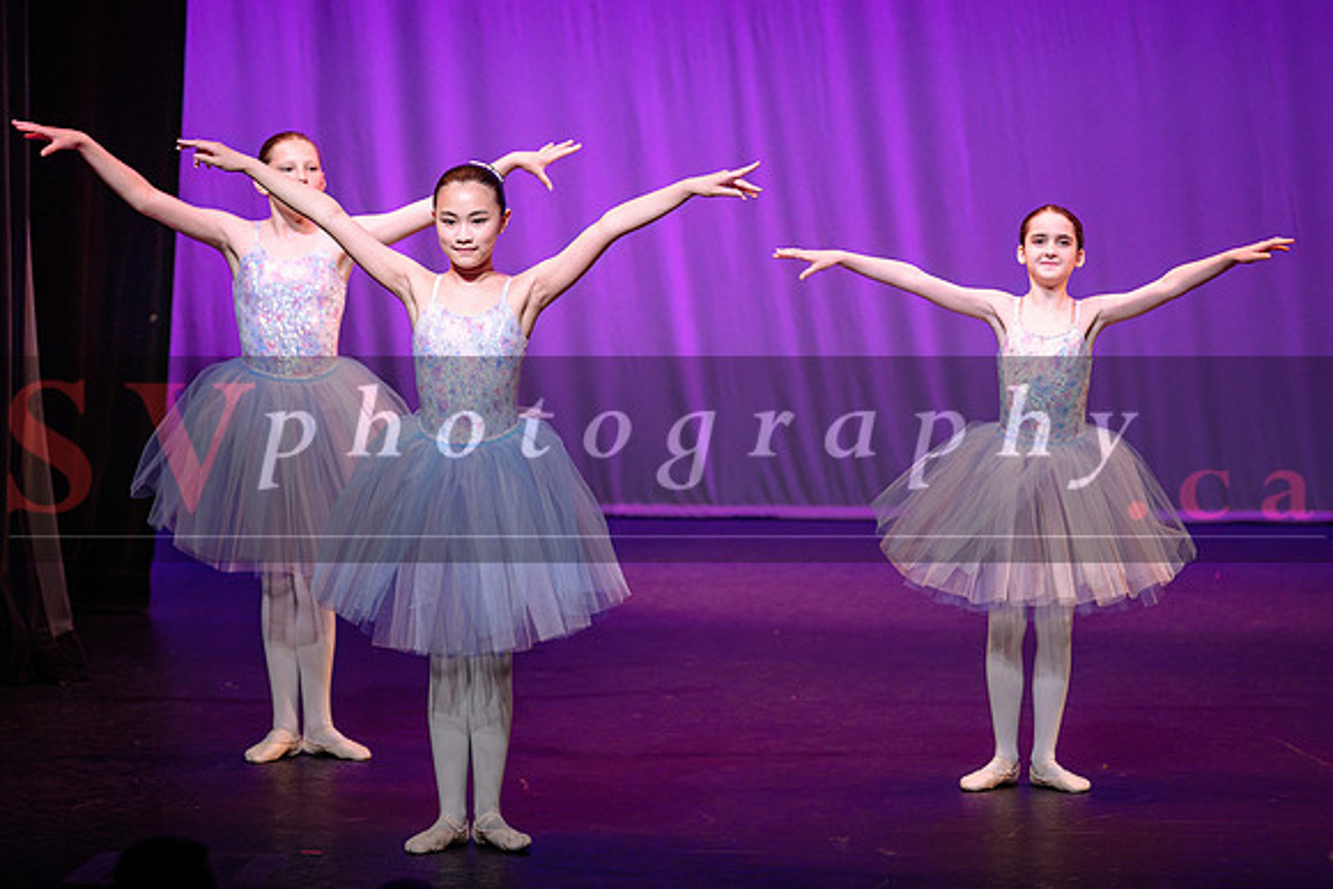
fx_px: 6333
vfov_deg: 8.0
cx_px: 612
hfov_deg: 12.0
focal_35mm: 171
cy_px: 361
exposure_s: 1/500
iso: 1250
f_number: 2.8
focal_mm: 140
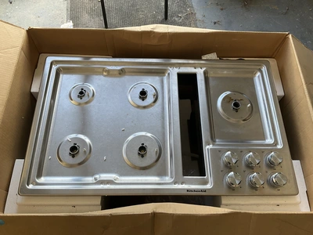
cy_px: 118
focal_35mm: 29
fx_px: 262
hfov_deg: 61.7
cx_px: 156
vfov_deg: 48.2
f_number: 1.8
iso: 50
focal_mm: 3
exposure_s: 1/122
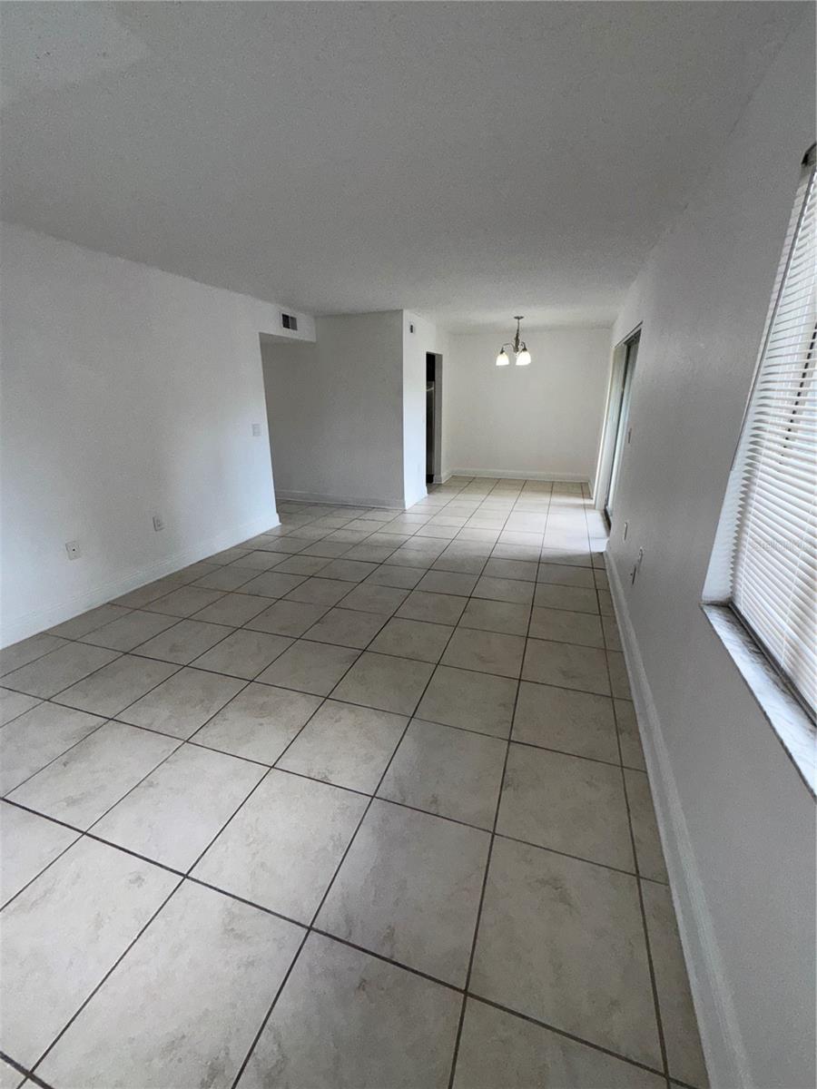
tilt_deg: -19.9
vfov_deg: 102.1
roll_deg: +0.9
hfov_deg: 85.7
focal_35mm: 14
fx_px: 441
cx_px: 408
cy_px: 544
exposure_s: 1/121
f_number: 2.2
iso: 100
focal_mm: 2.22
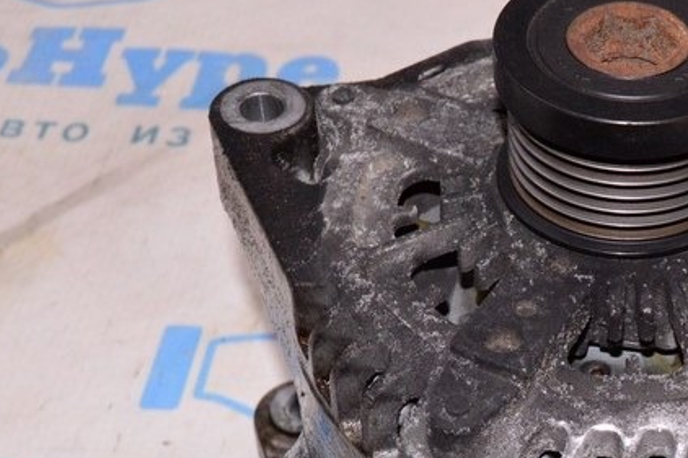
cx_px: 742
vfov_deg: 13.8
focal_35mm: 98
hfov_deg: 19.9
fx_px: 1876
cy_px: 431
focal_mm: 27
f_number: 8
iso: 1600
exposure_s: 1/200
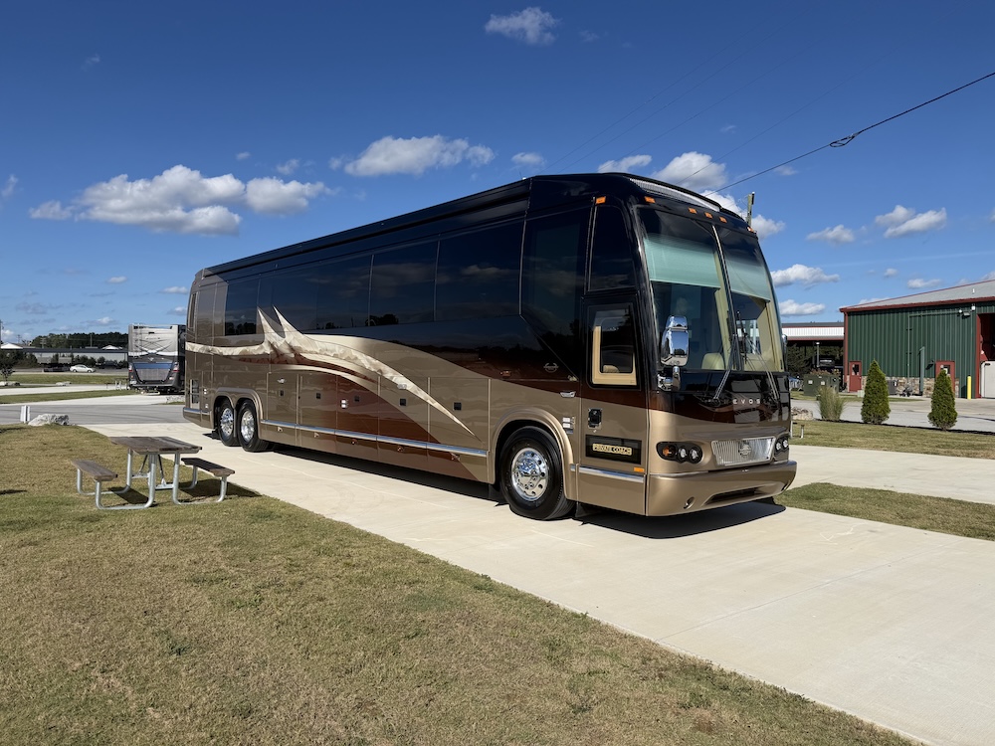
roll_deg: +0.3
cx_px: 498
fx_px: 690
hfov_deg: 71.6
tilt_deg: -1.5
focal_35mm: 24
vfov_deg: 56.8
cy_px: 373
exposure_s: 1/8130
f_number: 1.78
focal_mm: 6.76
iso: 80
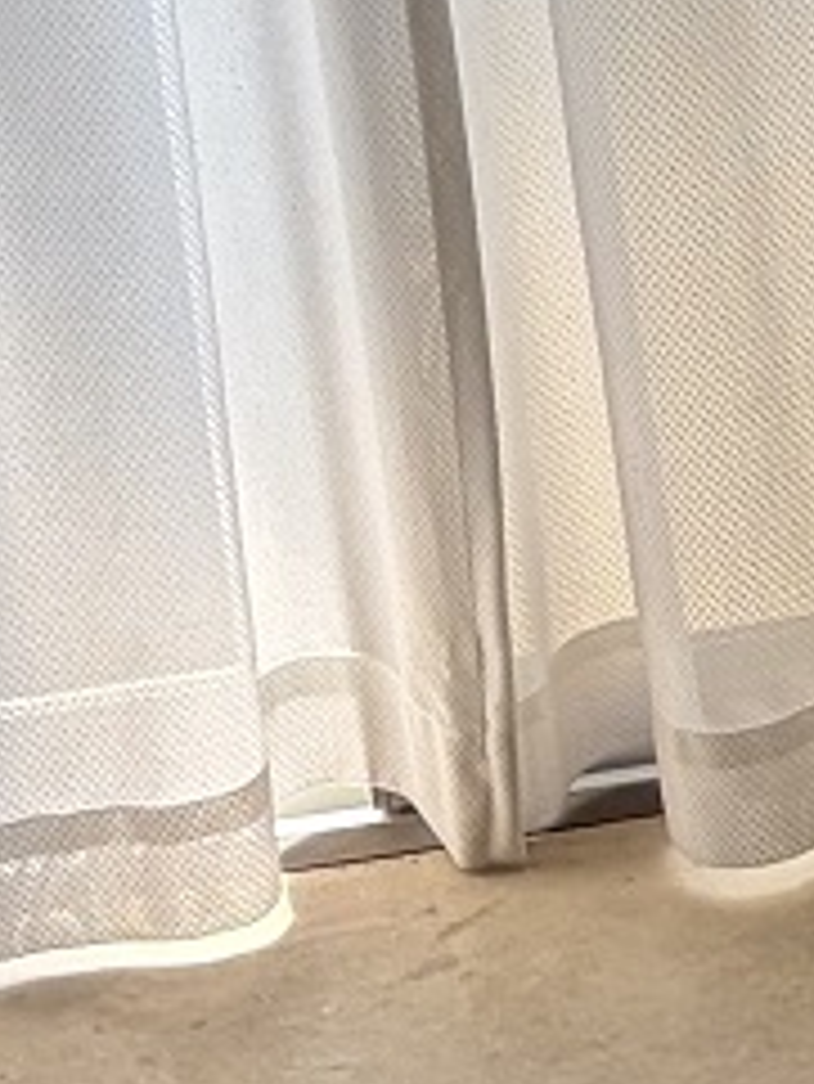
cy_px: -351
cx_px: 1803
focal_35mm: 185
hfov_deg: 7.6
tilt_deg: -18.5
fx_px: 5795
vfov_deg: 10.4
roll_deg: +2.8
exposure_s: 1/122
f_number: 1.6
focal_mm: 5.96
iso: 80
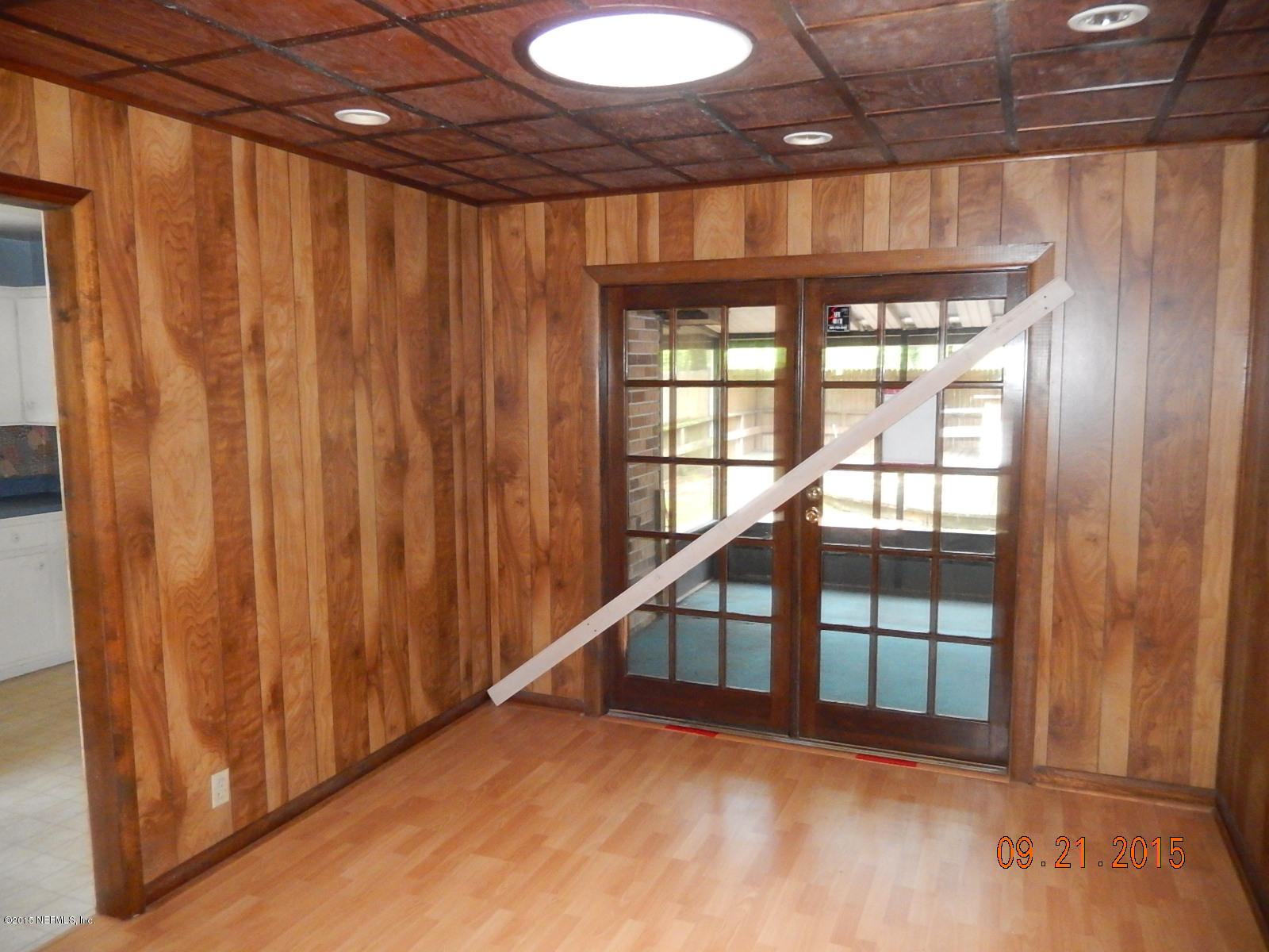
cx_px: 634
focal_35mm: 25
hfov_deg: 69.4
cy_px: 476
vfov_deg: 54.9
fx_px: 916
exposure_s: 1/30
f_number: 3.4
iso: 900
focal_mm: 4.5
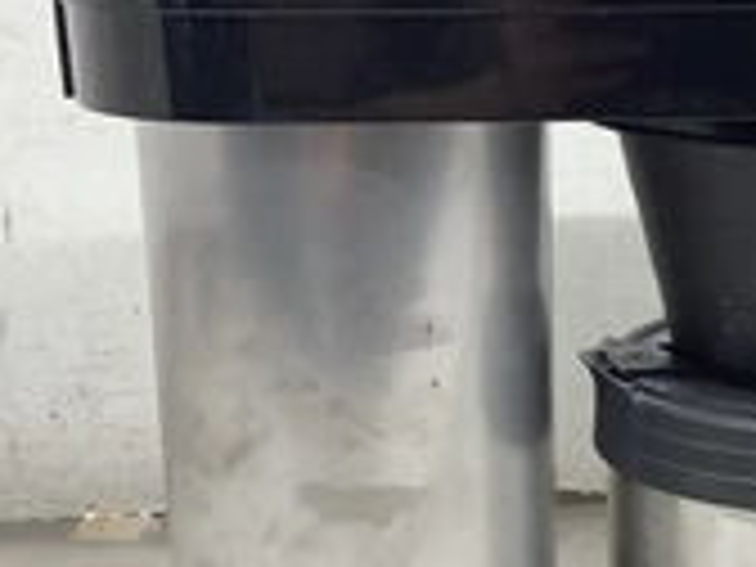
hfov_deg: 25.9
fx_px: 1616
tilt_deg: -15.2
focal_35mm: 74
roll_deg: +0.9
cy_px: 342
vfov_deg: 19.9
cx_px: 608
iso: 100
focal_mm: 3.3
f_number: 2.4
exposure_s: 1/120
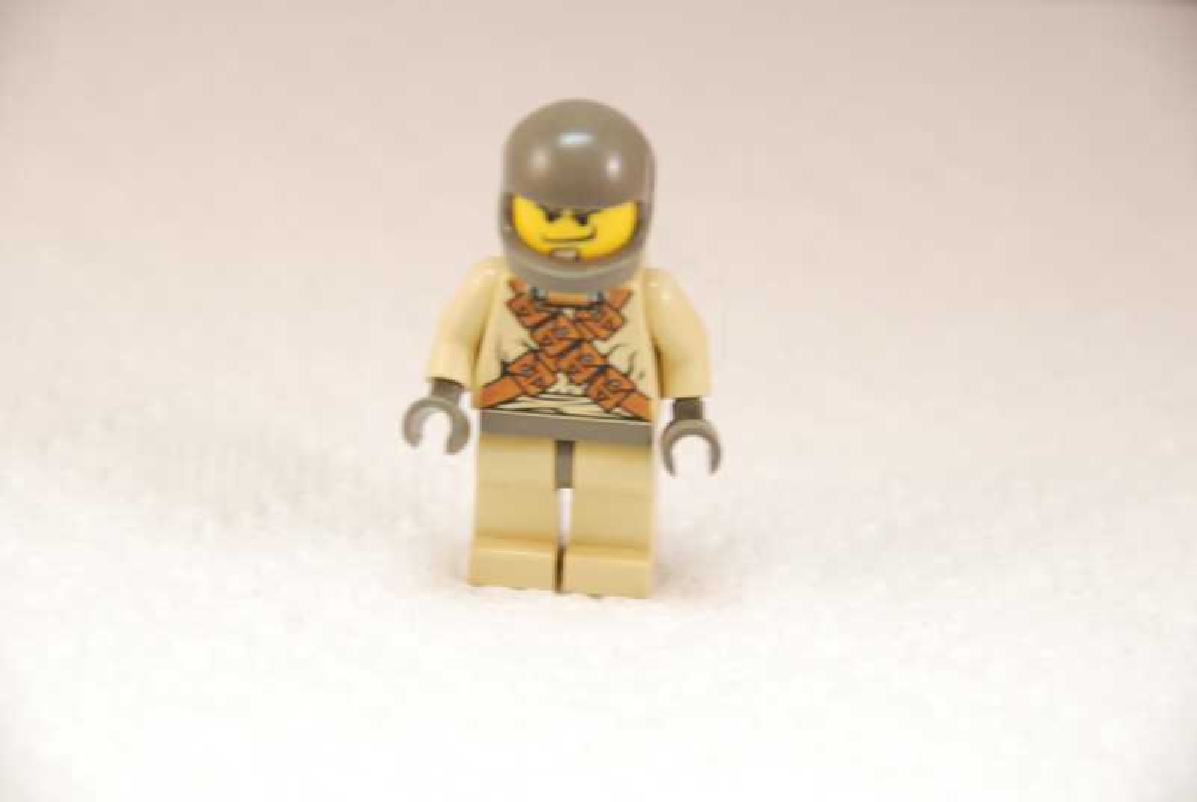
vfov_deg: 4.6
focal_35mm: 300
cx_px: 598
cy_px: 401
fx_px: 9990
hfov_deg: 6.9
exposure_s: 1/20
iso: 800
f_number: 7.1
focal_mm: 200
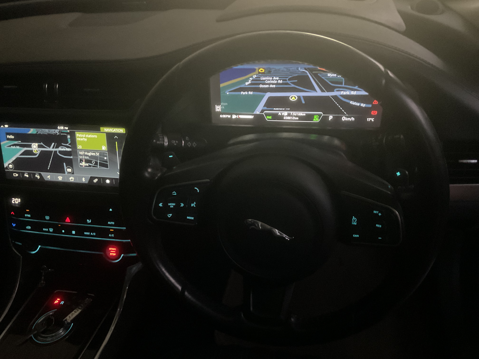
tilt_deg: -38.3
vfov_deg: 48.2
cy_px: 180
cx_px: 240
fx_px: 401
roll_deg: +6.1
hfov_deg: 61.7
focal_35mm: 29
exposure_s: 1/15
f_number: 1.8
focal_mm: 3
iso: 800
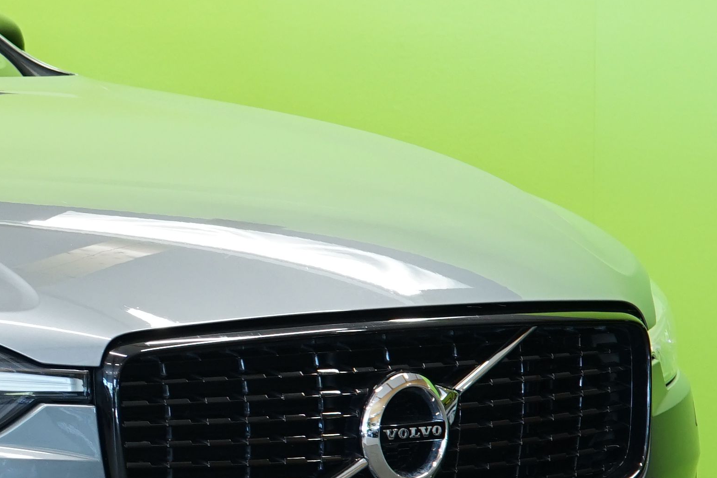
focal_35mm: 270
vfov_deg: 5.1
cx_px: -493
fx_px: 5377
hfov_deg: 7.4
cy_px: 307
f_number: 5.6
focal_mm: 70
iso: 500
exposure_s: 1/15
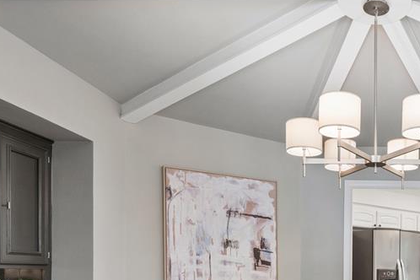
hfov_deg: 47.3
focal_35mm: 37
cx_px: 368
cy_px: 269
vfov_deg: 33.4
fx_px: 432
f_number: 10
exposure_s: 1/6
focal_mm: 18
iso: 400
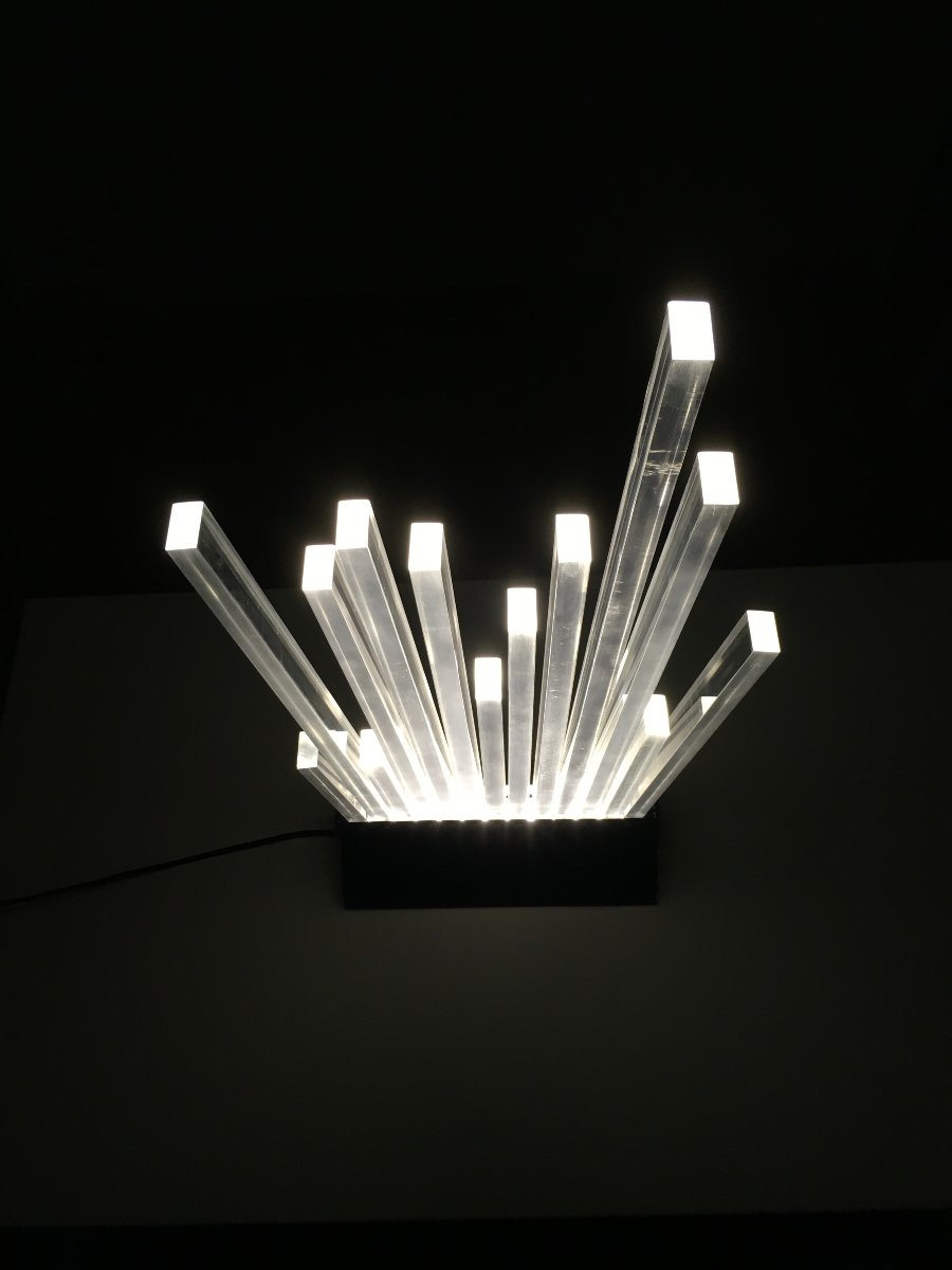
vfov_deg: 61.7
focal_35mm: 29
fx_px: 1063
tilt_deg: -61.5
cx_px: 476
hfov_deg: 48.2
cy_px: 635
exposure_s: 1/33
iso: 64
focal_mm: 4.15
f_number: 2.2
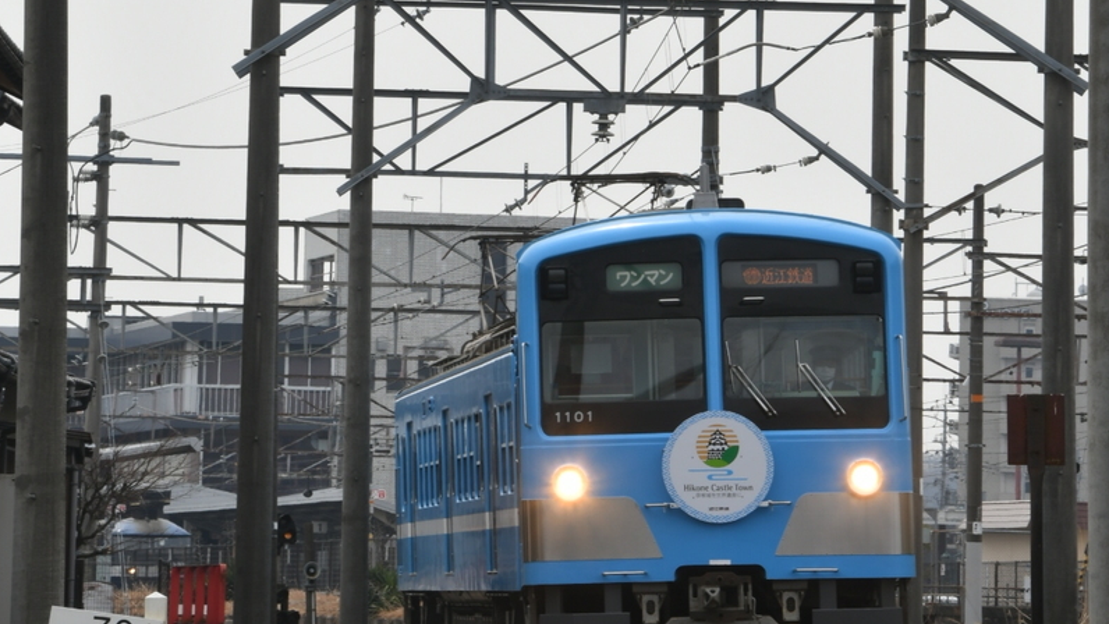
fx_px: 7317
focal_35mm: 249
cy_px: 70
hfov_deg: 8.7
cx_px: 553
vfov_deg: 4.9
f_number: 22
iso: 100
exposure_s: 1/50
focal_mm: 105
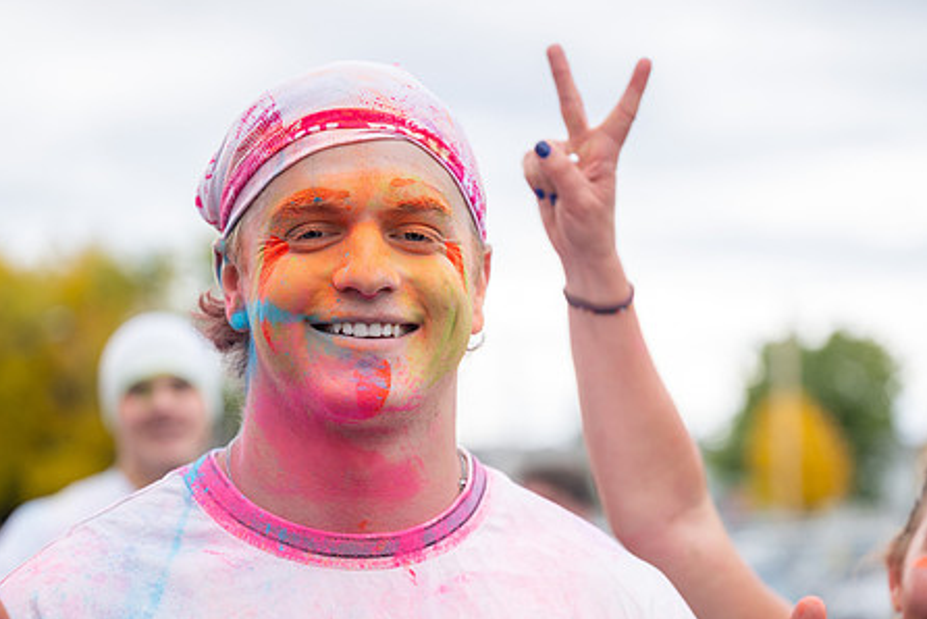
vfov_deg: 15.0
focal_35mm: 91
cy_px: 392
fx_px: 2345
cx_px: 511
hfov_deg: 22.4
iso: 250
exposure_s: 1/1000
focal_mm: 70
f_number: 2.8
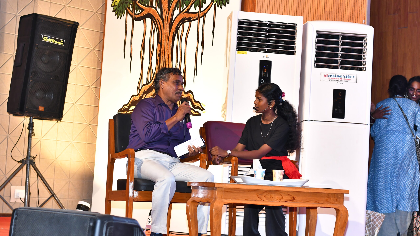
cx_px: 210
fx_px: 880
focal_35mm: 79
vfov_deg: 15.3
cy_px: 128
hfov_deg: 26.9
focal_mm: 50
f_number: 4.5
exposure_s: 1/125
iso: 2000
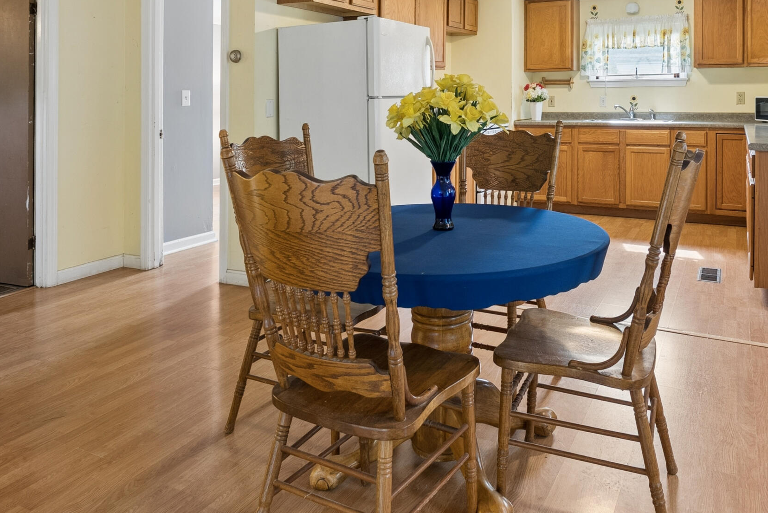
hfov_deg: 63.3
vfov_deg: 42.8
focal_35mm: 29
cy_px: 96
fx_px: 619
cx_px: 439
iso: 320
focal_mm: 16
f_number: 7.1
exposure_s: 1/13
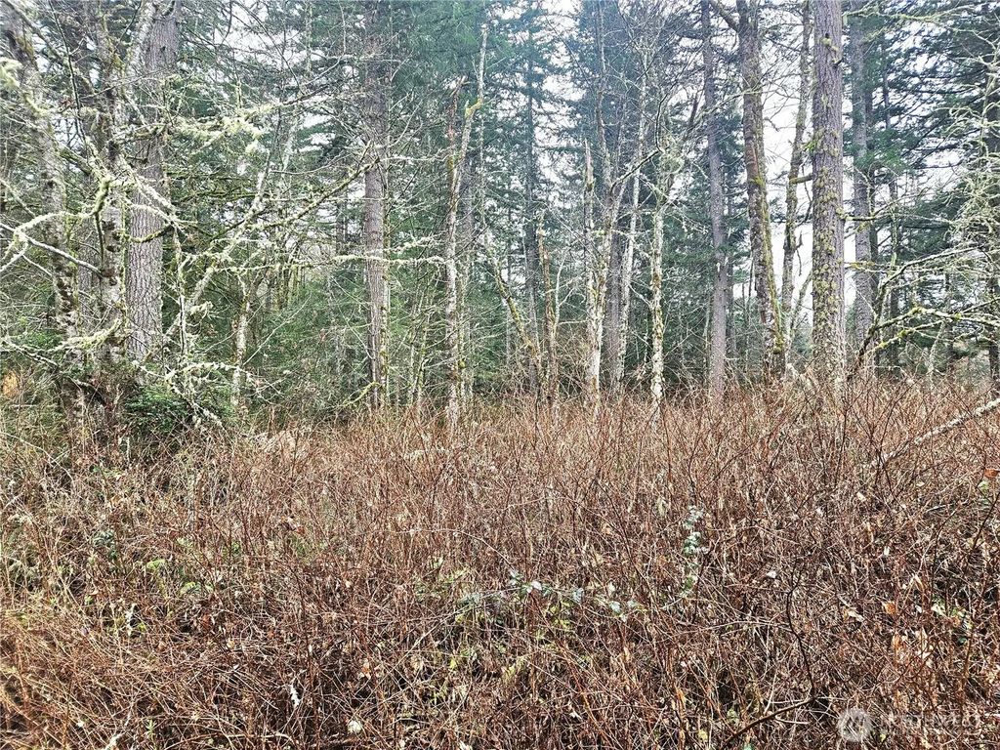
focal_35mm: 23
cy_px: 375
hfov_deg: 73.9
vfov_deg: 58.9
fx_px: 664
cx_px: 500
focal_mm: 5.4
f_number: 1.8
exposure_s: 1/182
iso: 125
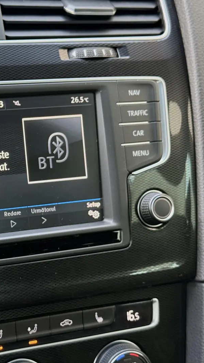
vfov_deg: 30.2
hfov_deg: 16.9
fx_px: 673
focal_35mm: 70
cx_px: 1
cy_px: 181
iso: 200
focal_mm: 6.76
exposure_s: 1/60
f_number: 1.78
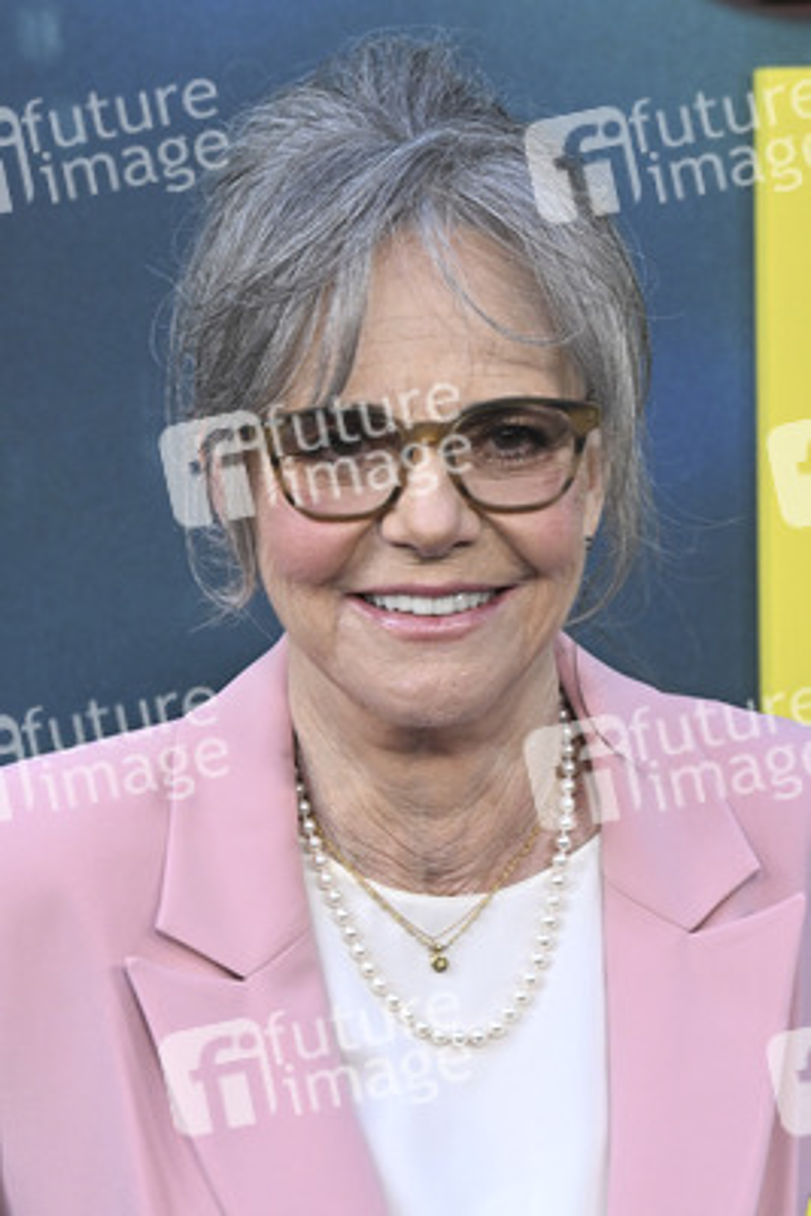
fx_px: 2903
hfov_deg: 15.9
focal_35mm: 86
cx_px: 406
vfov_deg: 23.6
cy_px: 608
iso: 1250
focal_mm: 86
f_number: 7.1
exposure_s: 1/320
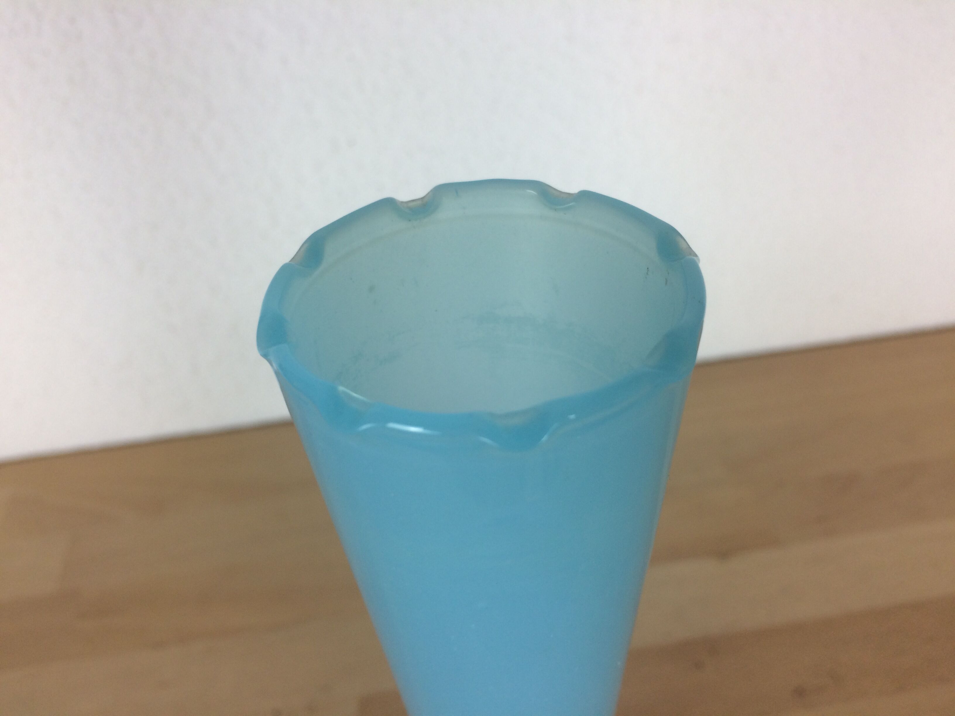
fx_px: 800
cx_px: 478
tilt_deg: -37.7
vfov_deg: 48.2
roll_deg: +2.3
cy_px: 358
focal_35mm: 29
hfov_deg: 61.7
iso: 40
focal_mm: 4.15
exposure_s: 1/50
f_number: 2.2
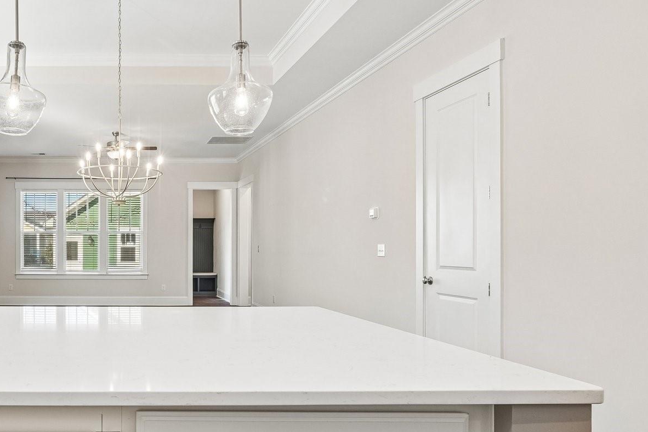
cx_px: 111
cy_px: 251
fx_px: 468
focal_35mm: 26
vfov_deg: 49.4
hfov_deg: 62.3
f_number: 8
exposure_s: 1/30
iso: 320
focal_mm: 10
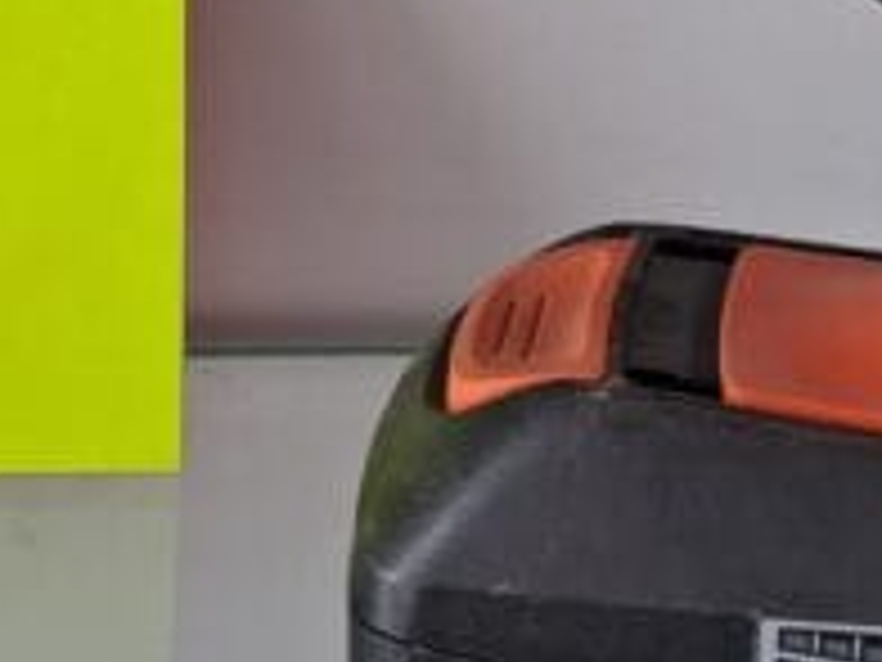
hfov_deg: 19.4
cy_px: -216
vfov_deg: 14.0
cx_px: 270
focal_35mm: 101
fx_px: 2573
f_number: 1.8
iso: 125
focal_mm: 3.98
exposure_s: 1/100
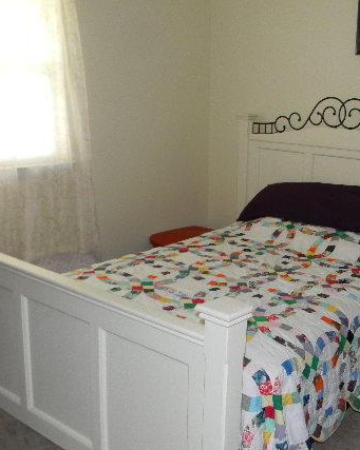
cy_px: 252
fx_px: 547
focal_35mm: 41
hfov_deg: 35.7
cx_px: 264
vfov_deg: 44.7
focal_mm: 5
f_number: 3.5
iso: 200
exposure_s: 1/26
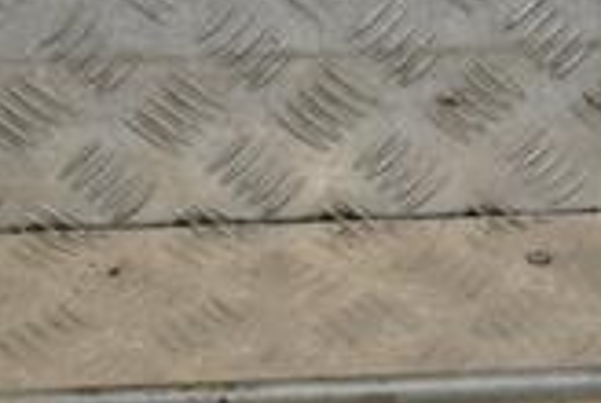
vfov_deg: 10.0
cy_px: 410
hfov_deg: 14.8
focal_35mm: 137
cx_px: 568
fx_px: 2288
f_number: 7.1
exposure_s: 1/200
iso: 800
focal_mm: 25
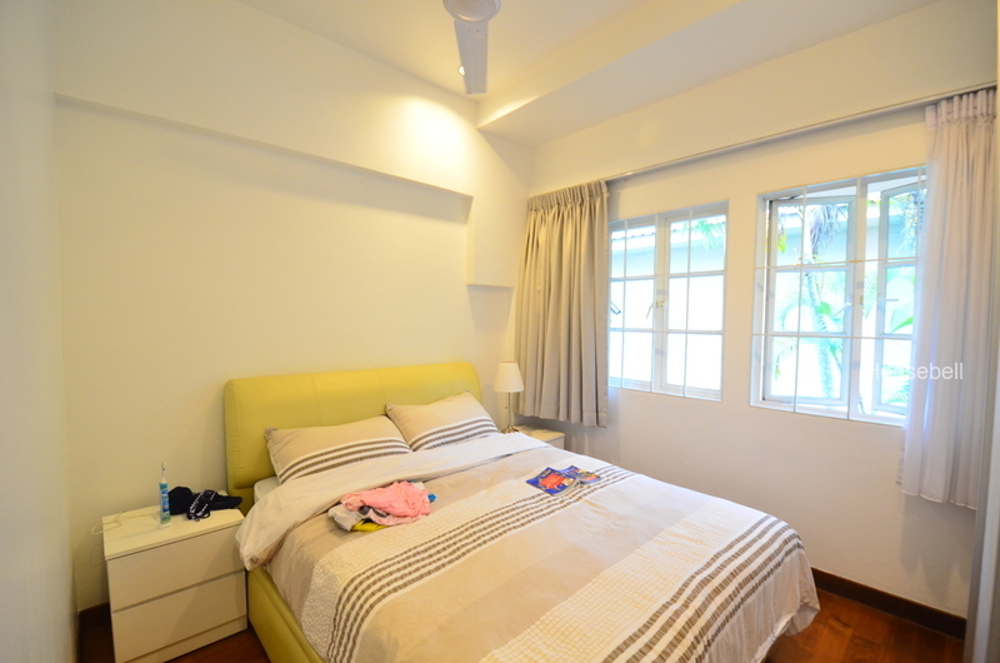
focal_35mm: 15
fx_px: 416
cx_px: 500
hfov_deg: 100.5
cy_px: 332
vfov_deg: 77.1
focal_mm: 10
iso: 1250
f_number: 4.5
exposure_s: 1/25
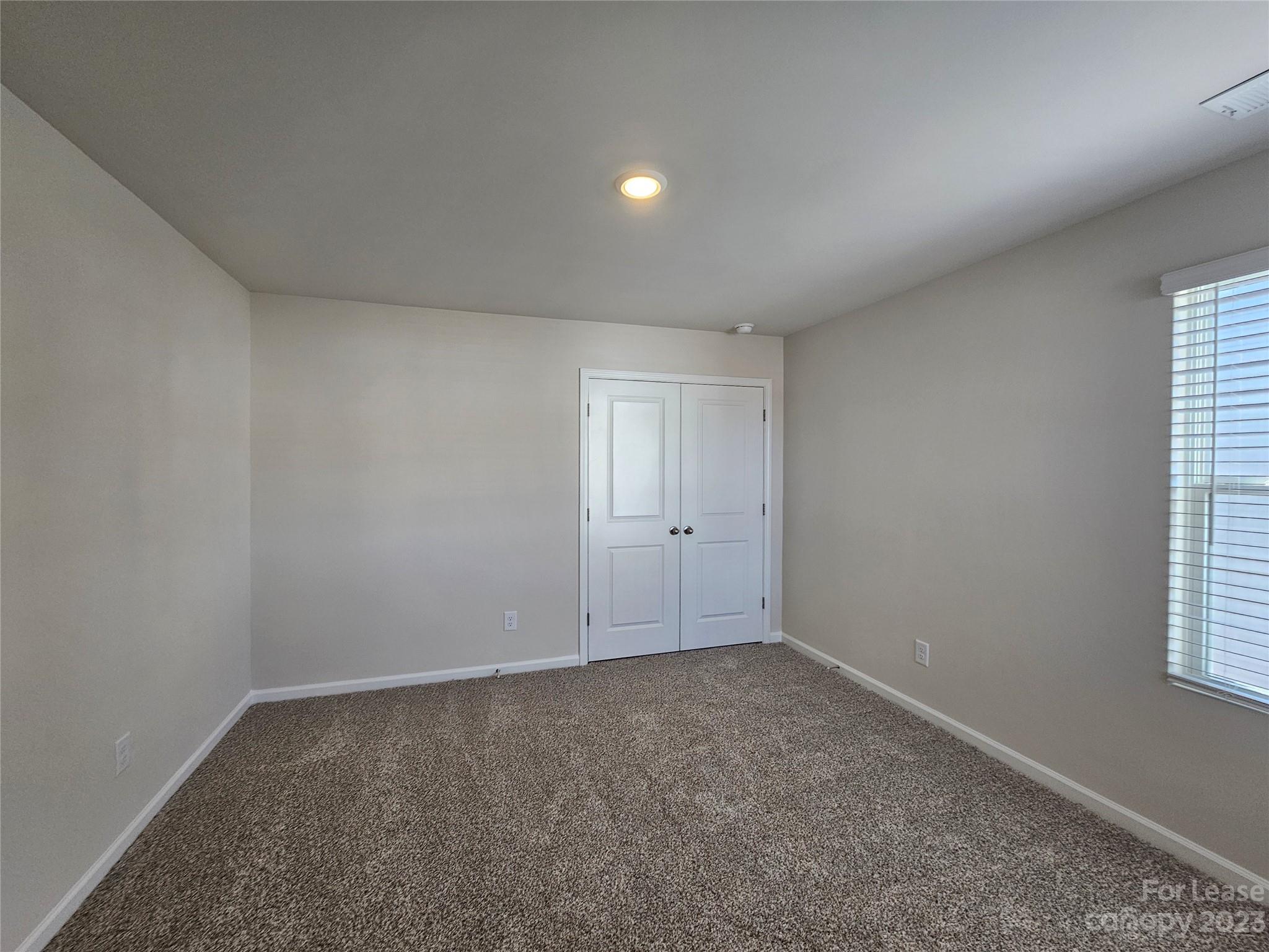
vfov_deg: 89.9
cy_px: 476
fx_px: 477
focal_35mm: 13
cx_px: 634
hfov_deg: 106.2
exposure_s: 1/60
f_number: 2.2
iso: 64
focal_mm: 2.2
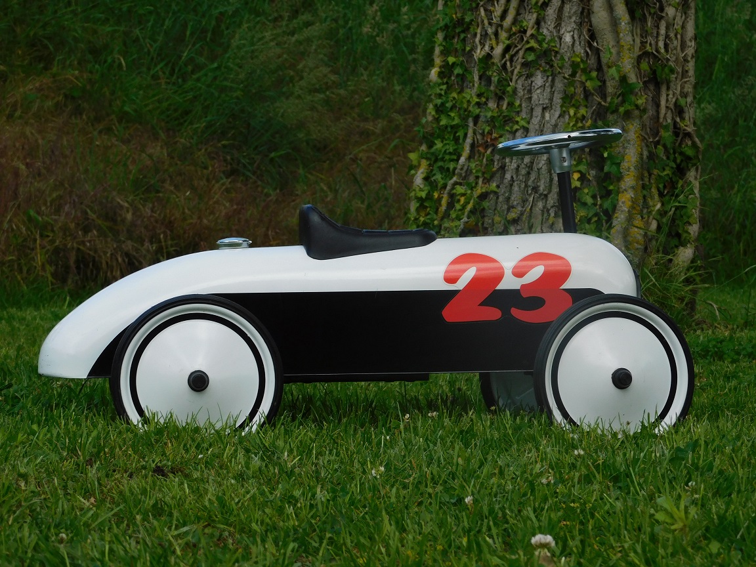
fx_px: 2512
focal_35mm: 115
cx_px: 378
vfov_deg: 12.9
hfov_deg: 17.1
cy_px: 284
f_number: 4.8
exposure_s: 1/500
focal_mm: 20.3
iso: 125
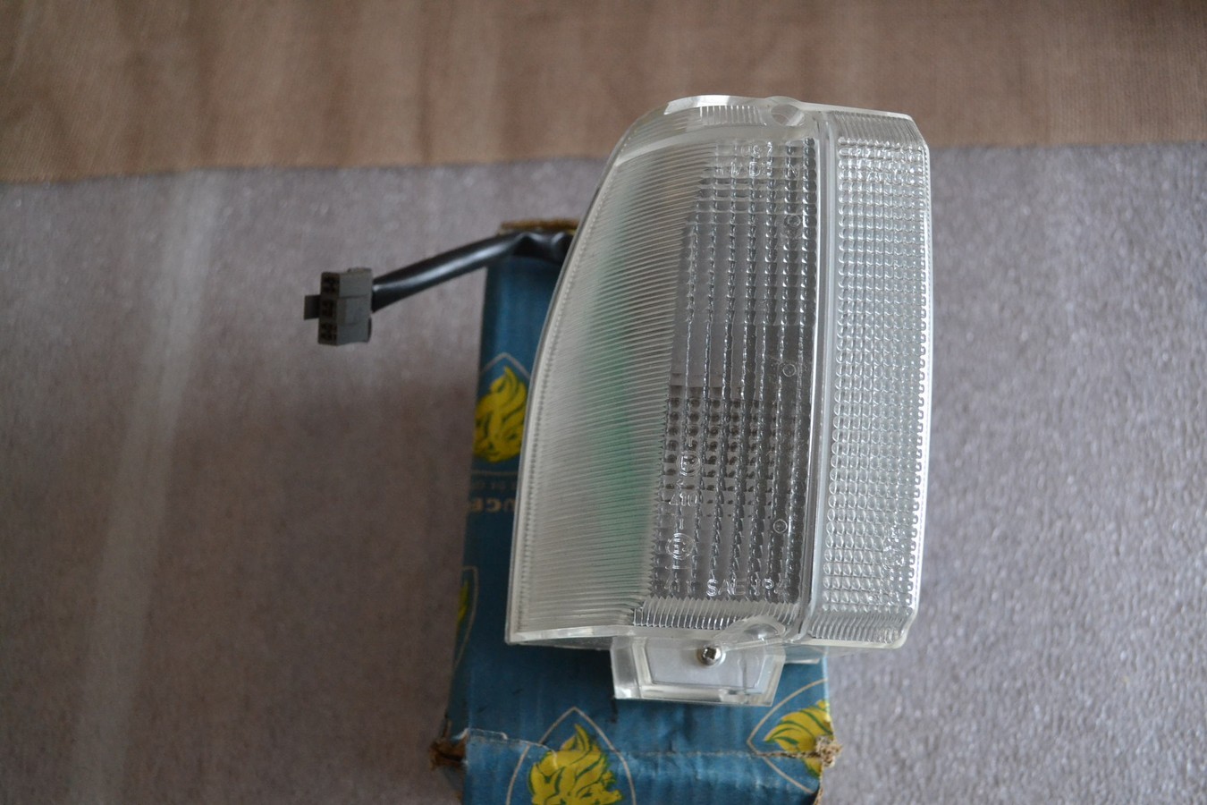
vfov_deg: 34.2
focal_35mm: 39
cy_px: 402
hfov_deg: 49.6
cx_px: 604
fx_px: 1307
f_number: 4.2
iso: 2000
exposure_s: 1/60
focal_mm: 26
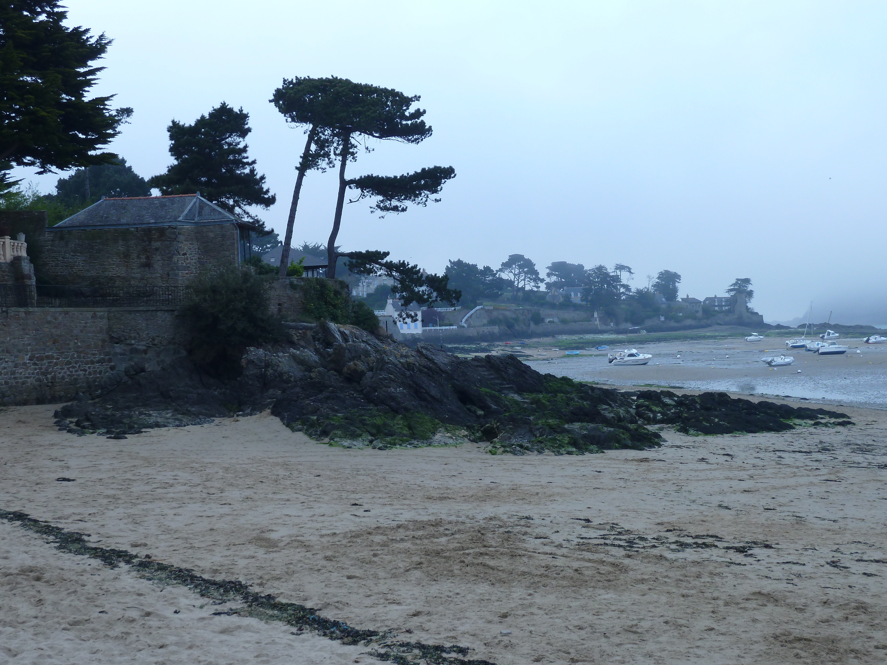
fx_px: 1076
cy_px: 332
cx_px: 444
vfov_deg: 34.3
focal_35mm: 42
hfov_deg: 44.8
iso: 80
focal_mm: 6.9
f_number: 3.7
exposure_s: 1/100
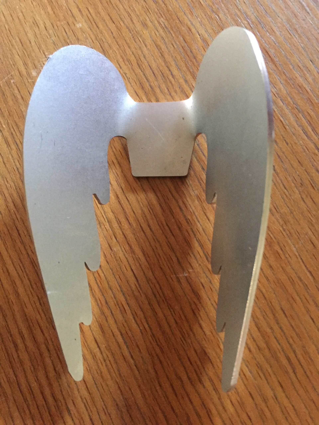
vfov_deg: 61.7
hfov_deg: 48.2
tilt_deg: -77.2
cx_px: 160
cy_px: 212
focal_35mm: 29
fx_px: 356
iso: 400
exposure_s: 1/17
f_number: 2.2
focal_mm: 4.15
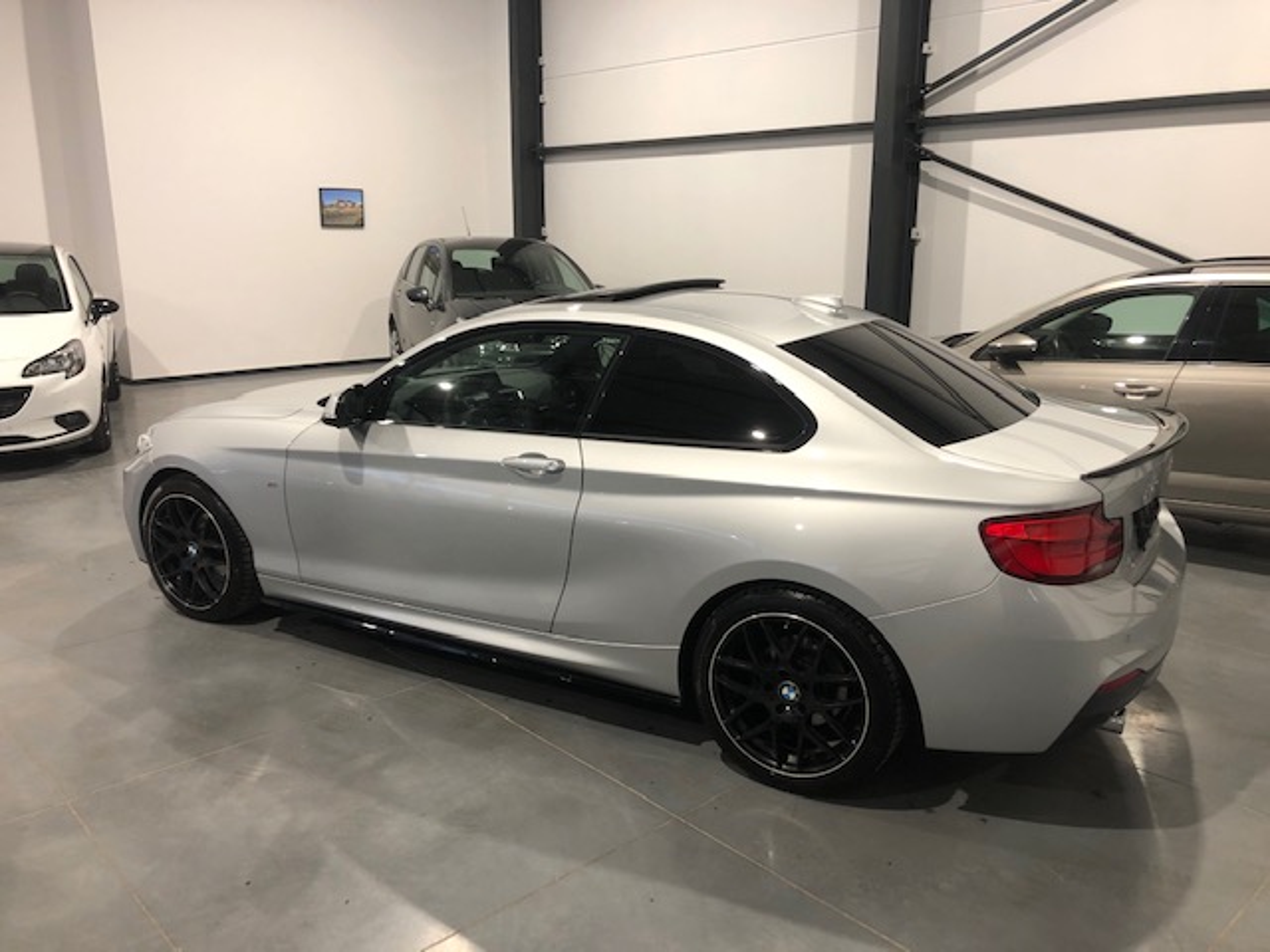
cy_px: 476
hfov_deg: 63.4
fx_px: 1027
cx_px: 635
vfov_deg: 49.7
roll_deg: -0.2
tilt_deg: -13.8
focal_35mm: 28
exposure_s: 1/20
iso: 40
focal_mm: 3.99
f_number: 1.8
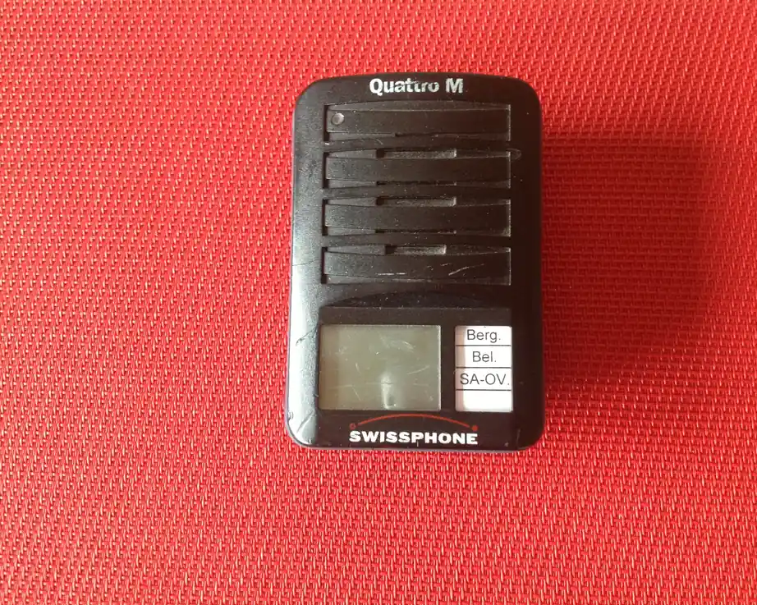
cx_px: 384
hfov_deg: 49.1
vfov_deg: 40.1
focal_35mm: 37
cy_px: 303
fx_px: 829
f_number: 2.4
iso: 160
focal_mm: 4.28
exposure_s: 1/15
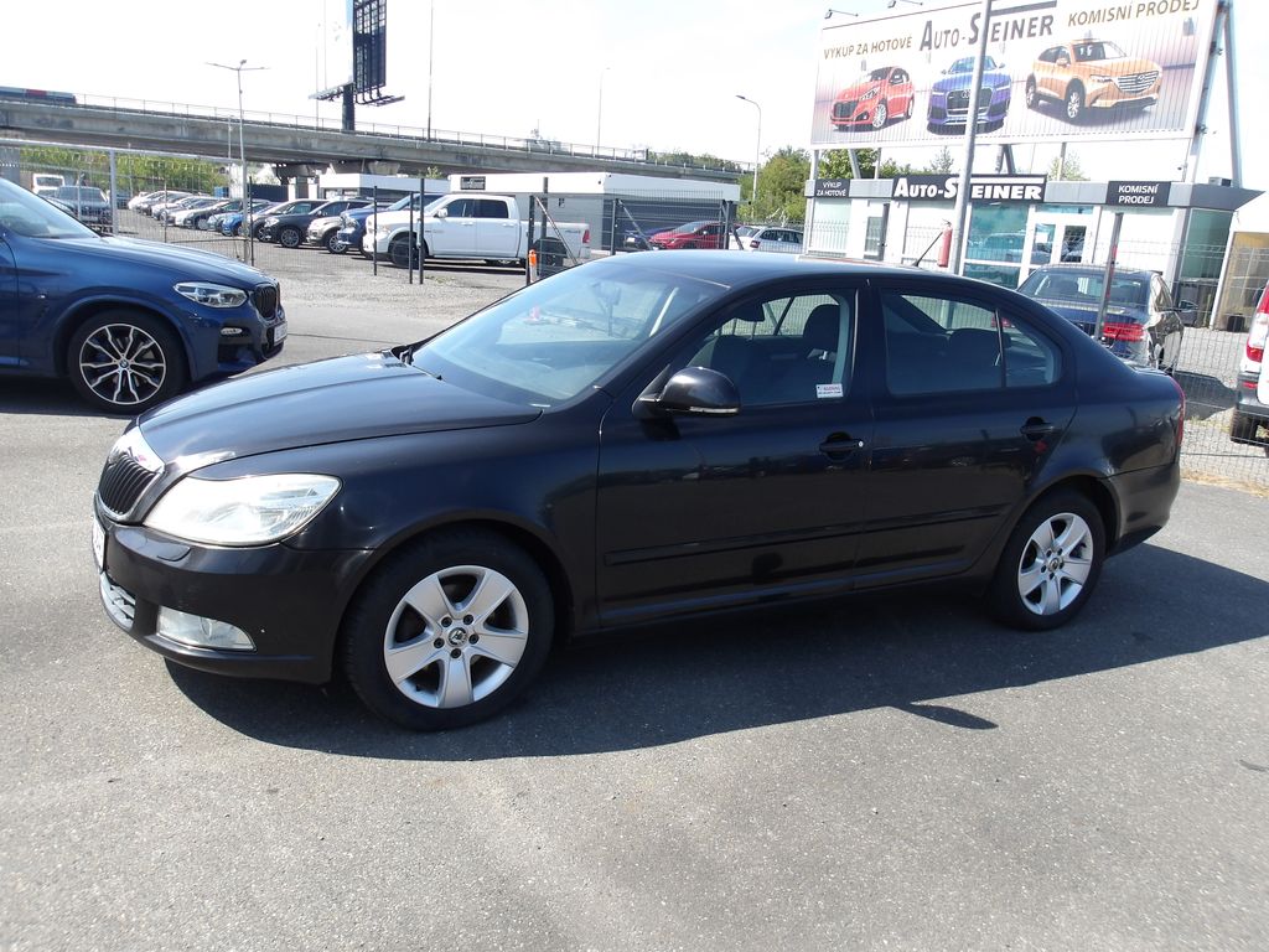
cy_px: 476
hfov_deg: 65.3
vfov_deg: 51.4
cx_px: 634
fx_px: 990
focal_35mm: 27
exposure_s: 1/577
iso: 100
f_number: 3
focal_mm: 4.9
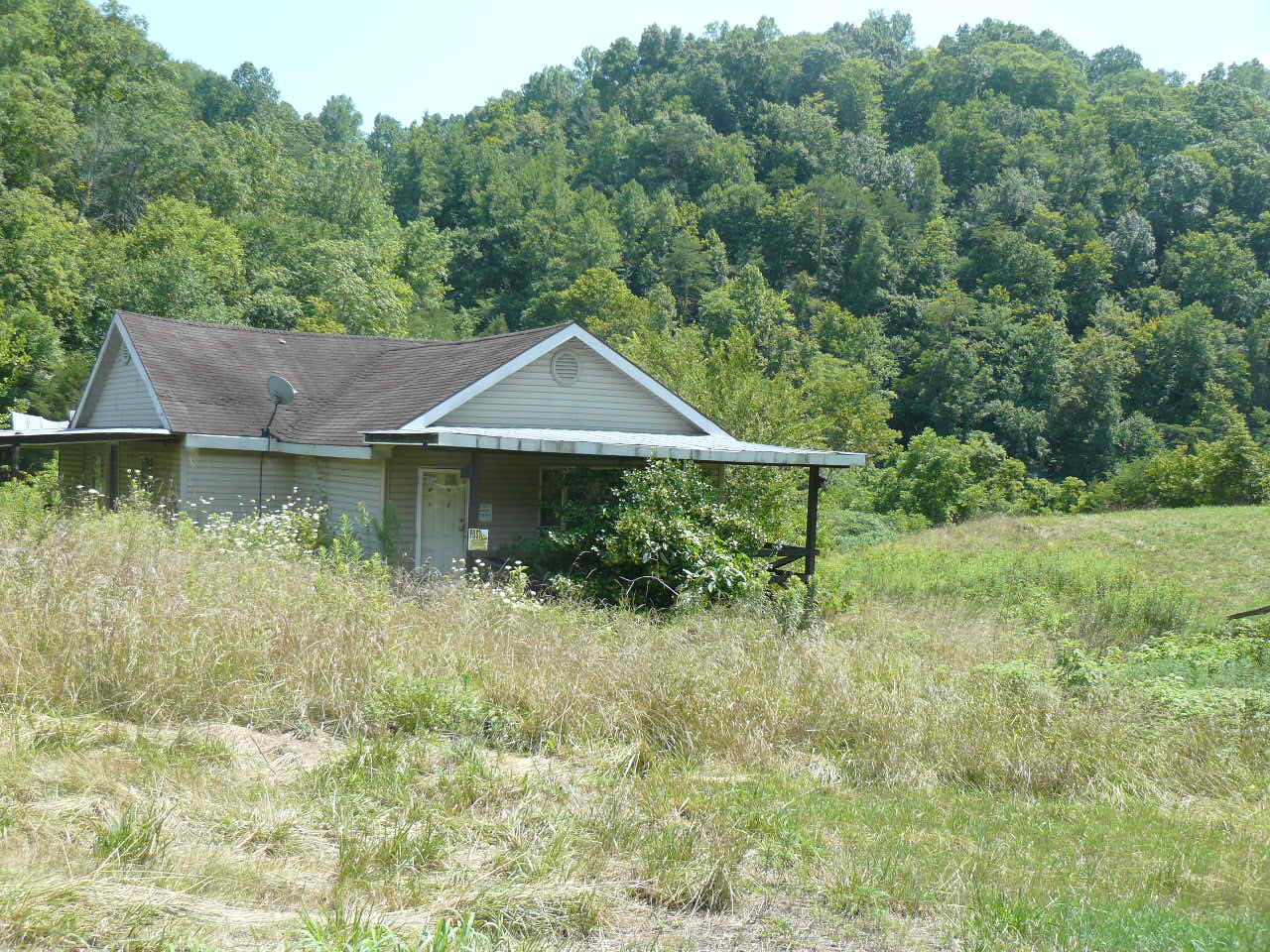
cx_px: 635
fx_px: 1321
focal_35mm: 36
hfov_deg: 51.4
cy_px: 476
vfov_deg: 39.7
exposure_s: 1/640
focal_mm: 6
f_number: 2.8
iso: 100
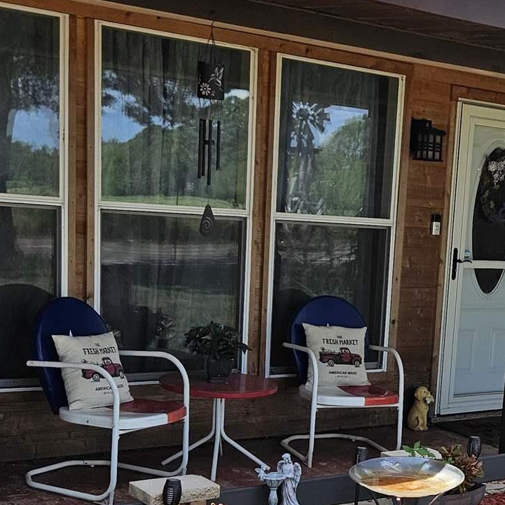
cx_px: 457
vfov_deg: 26.0
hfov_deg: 25.6
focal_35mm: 65
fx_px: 1073
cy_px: 407
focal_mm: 5.4
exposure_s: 1/1252
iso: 40
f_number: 1.8
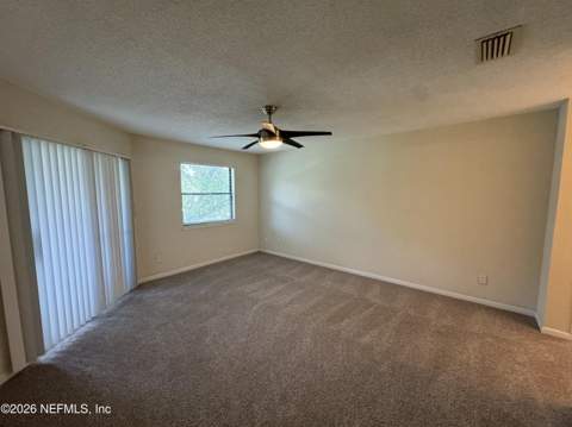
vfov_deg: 85.6
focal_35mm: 14
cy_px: 214
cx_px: 286
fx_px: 231
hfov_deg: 102.1
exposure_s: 1/120
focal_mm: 2.22
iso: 320
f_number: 2.2
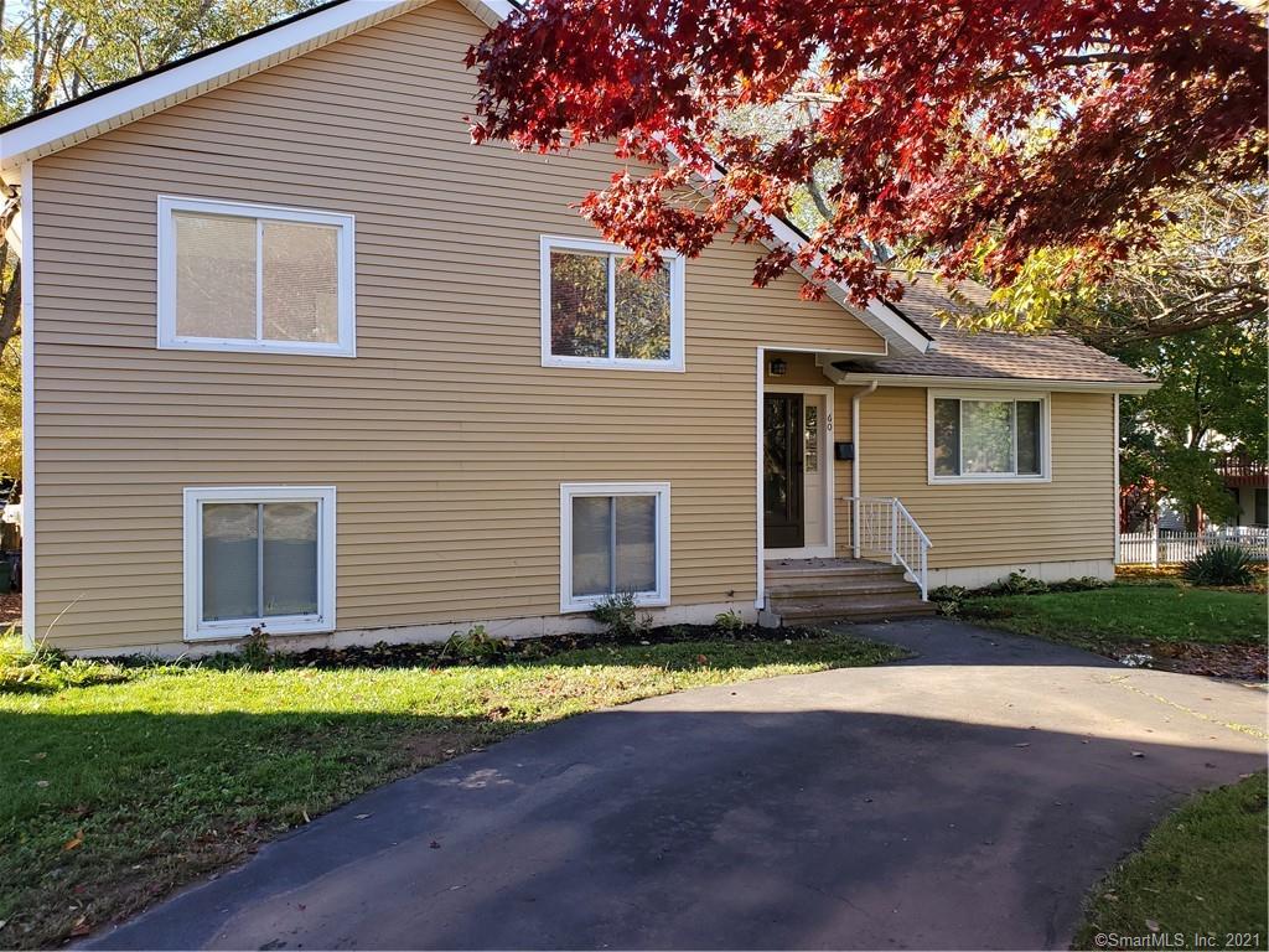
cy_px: 476
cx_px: 634
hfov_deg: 67.3
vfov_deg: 53.1
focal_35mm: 26
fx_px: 953
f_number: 2.4
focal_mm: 4.3
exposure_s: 1/230
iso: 50
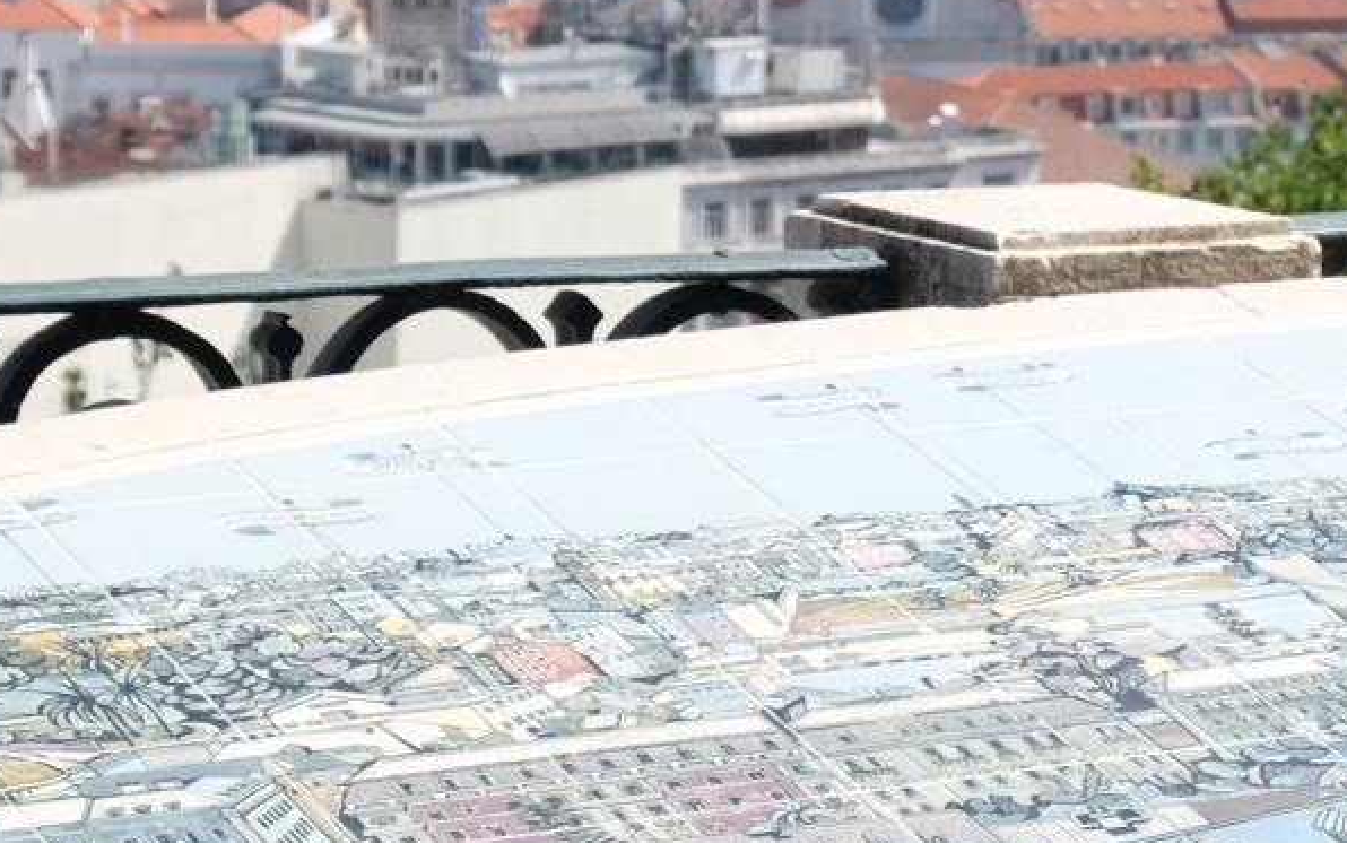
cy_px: 137
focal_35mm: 140
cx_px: 1126
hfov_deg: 14.8
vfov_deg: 9.3
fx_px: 5141
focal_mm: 26.5
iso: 200
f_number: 6.4
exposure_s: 1/450
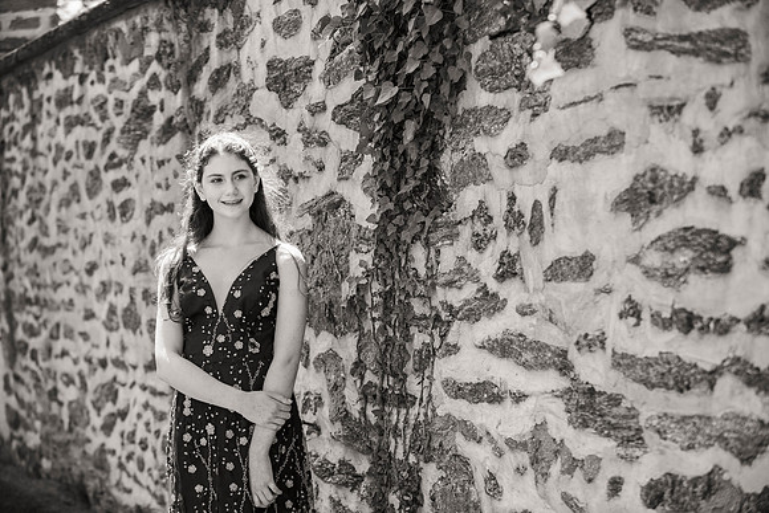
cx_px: 384
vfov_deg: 19.5
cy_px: 256
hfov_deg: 28.8
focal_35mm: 70
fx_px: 1496
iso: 400
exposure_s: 1/1000
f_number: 3.2
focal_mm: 70
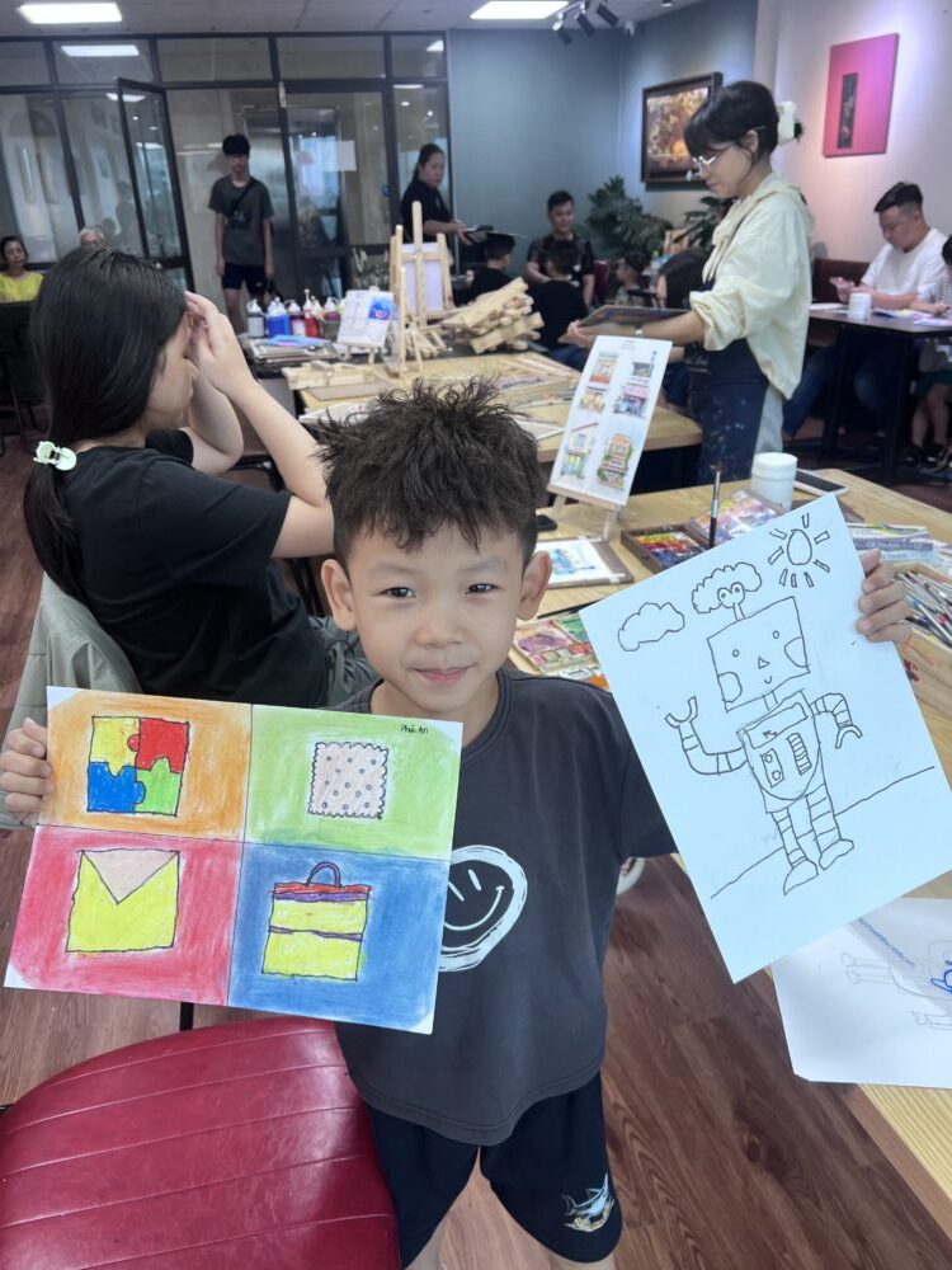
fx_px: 953
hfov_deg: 53.1
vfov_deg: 67.3
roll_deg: +2.3
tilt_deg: -23.6
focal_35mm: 26
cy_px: 635
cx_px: 476
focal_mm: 5.7
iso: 40
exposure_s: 1/100
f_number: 1.5
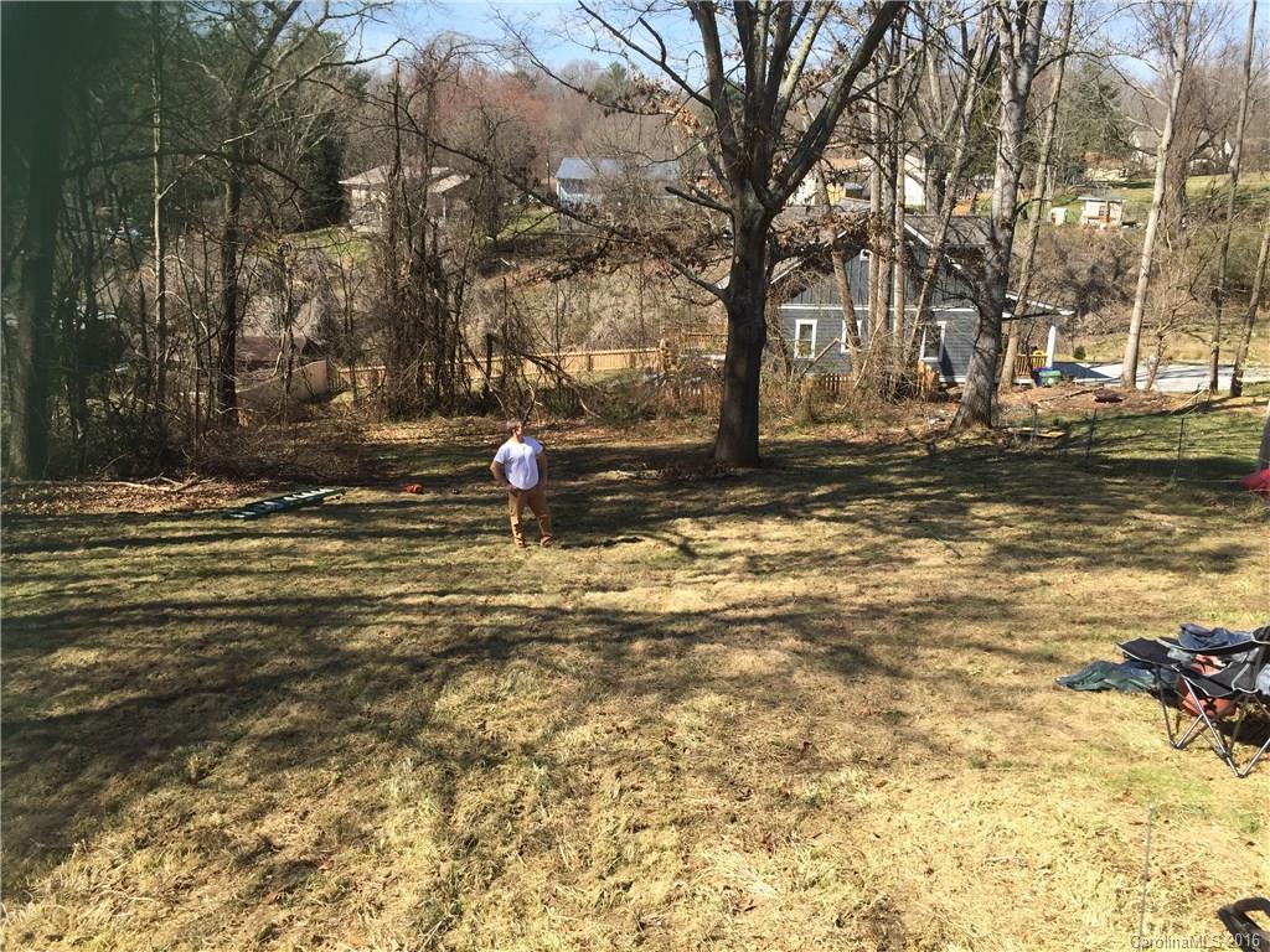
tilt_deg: -16.4
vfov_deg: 48.2
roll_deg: -1.5
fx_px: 1064
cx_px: 635
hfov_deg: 61.7
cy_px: 476
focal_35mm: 29
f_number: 2.2
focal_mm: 4.15
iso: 32
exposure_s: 1/920
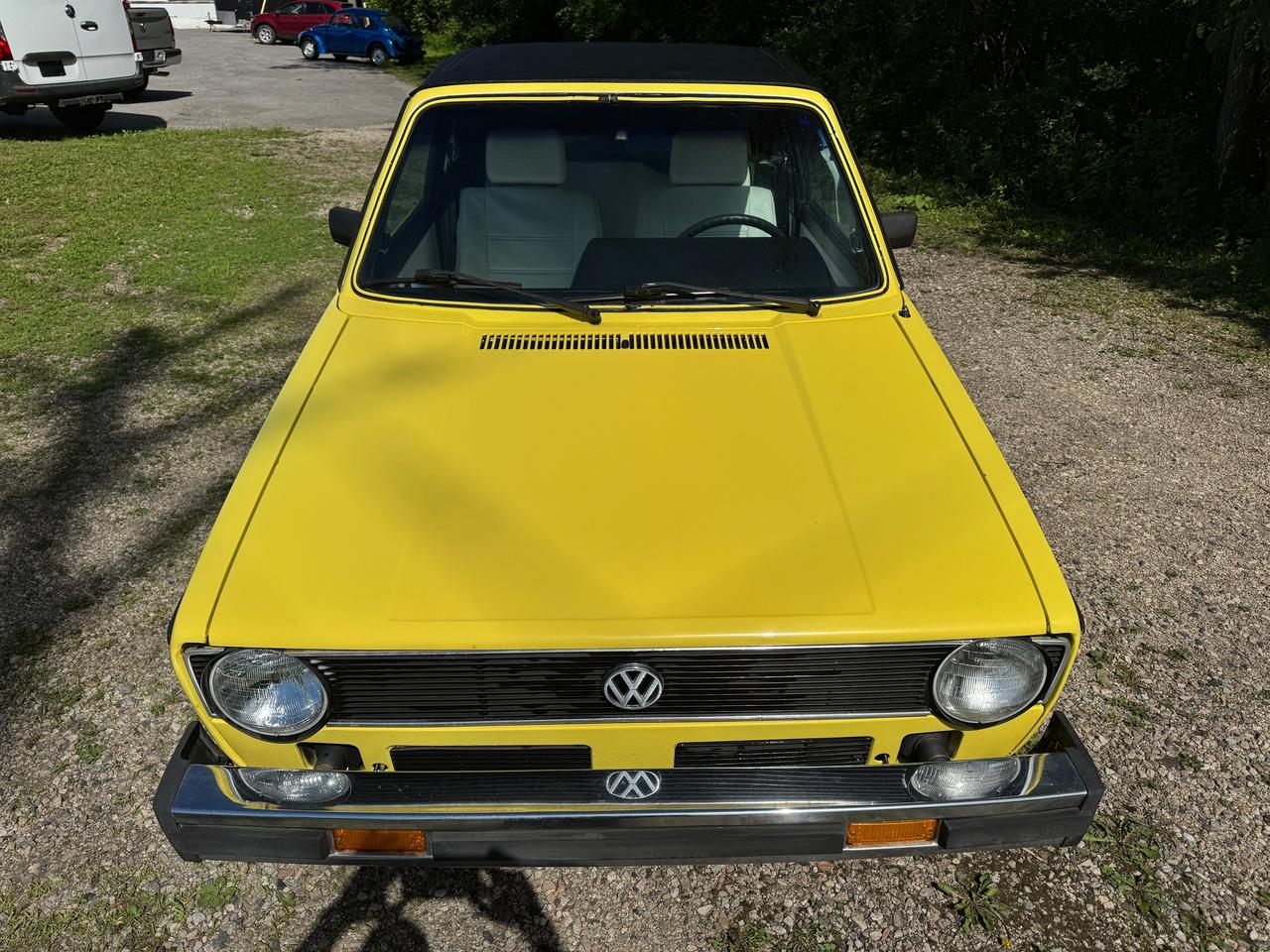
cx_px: 635
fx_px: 881
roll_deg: -0.3
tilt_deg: -28.2
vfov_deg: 56.8
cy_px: 476
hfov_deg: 71.6
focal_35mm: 24
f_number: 1.78
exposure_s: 1/12346
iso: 64
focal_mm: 6.76
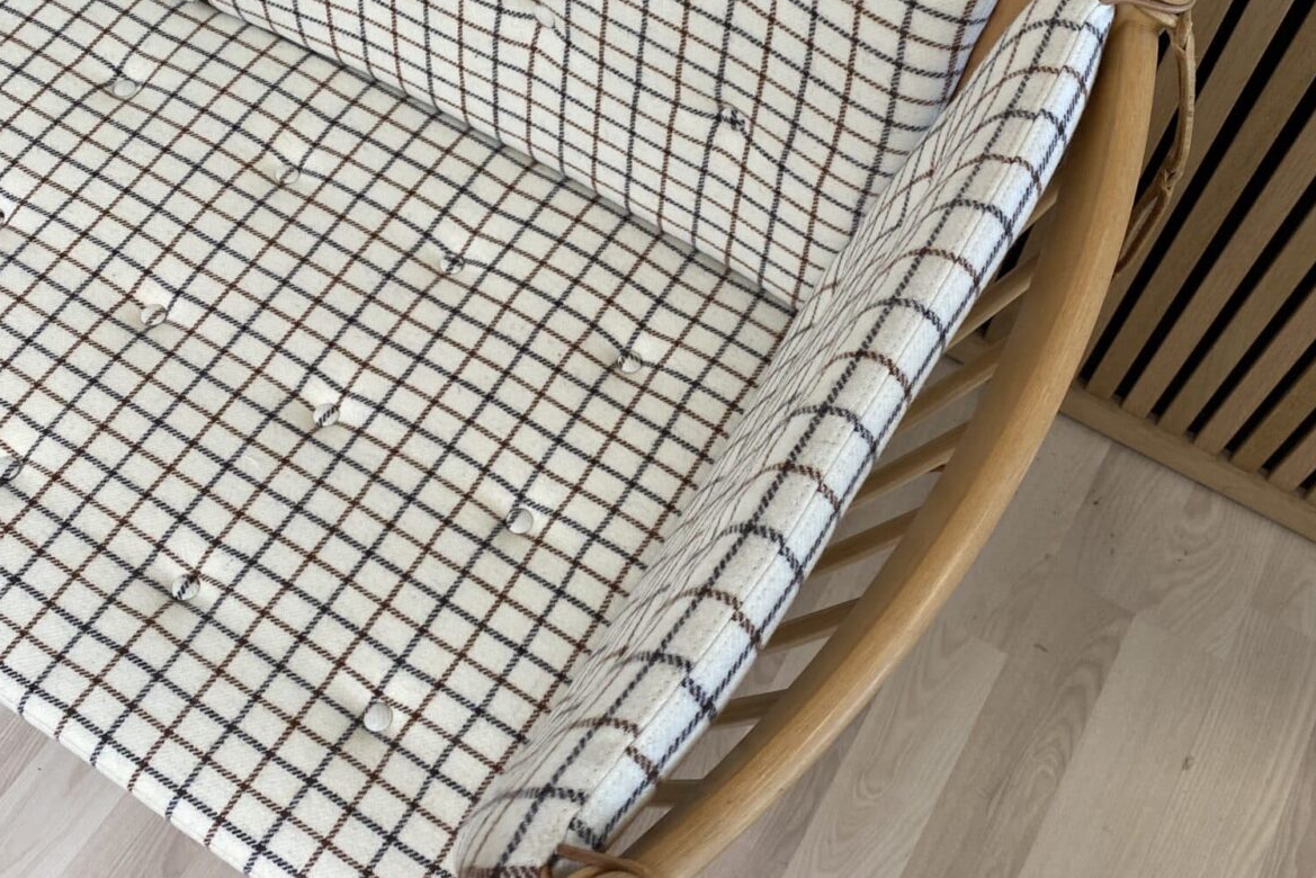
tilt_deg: -58.7
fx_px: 1353
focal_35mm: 37
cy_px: 348
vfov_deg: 35.8
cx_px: 668
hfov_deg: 51.9
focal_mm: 4.25
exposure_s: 1/100
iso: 100
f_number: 1.8
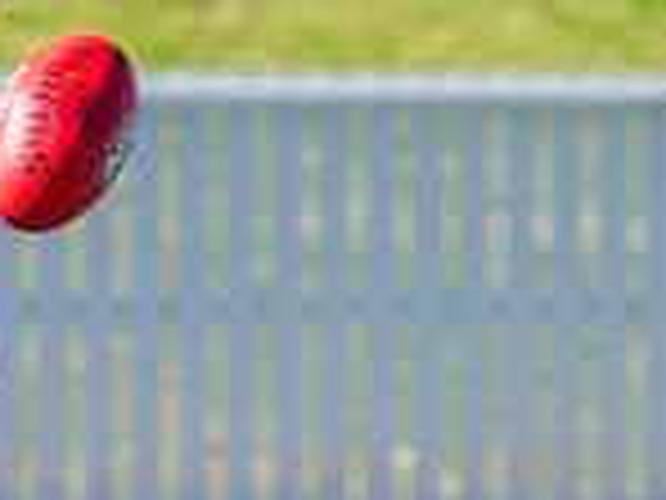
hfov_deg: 0.6
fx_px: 66665
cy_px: 129
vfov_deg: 0.4
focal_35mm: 3465
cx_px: -422
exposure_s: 1/1250
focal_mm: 420
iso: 800
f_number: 9
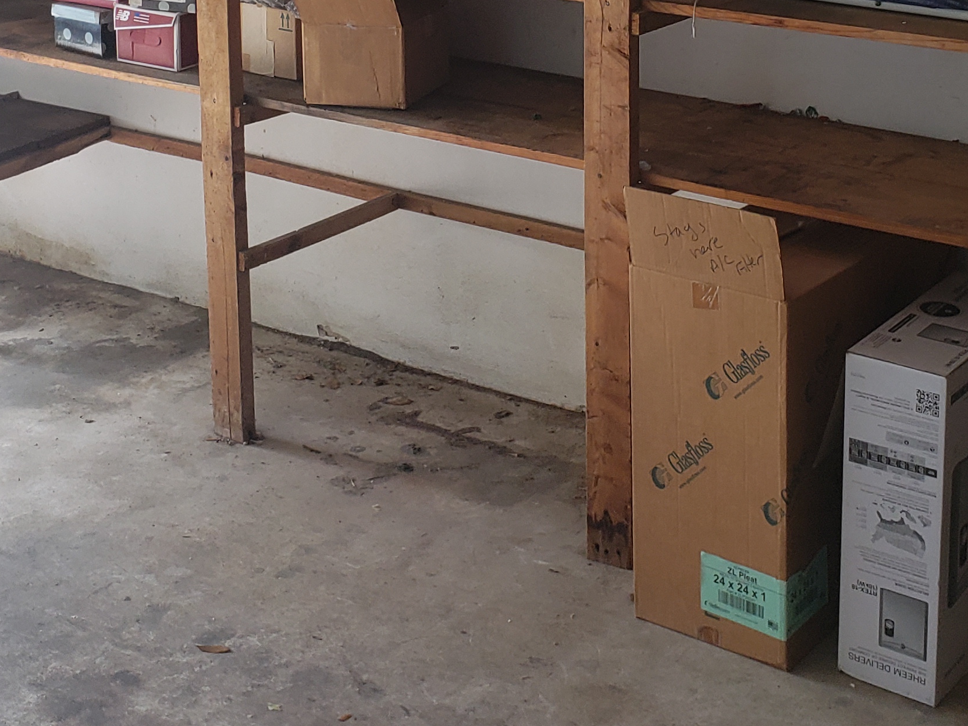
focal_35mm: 63
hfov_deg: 30.7
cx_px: 469
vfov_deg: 22.1
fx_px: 1762
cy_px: -61
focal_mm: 4.3
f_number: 2.4
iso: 50
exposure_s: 1/146
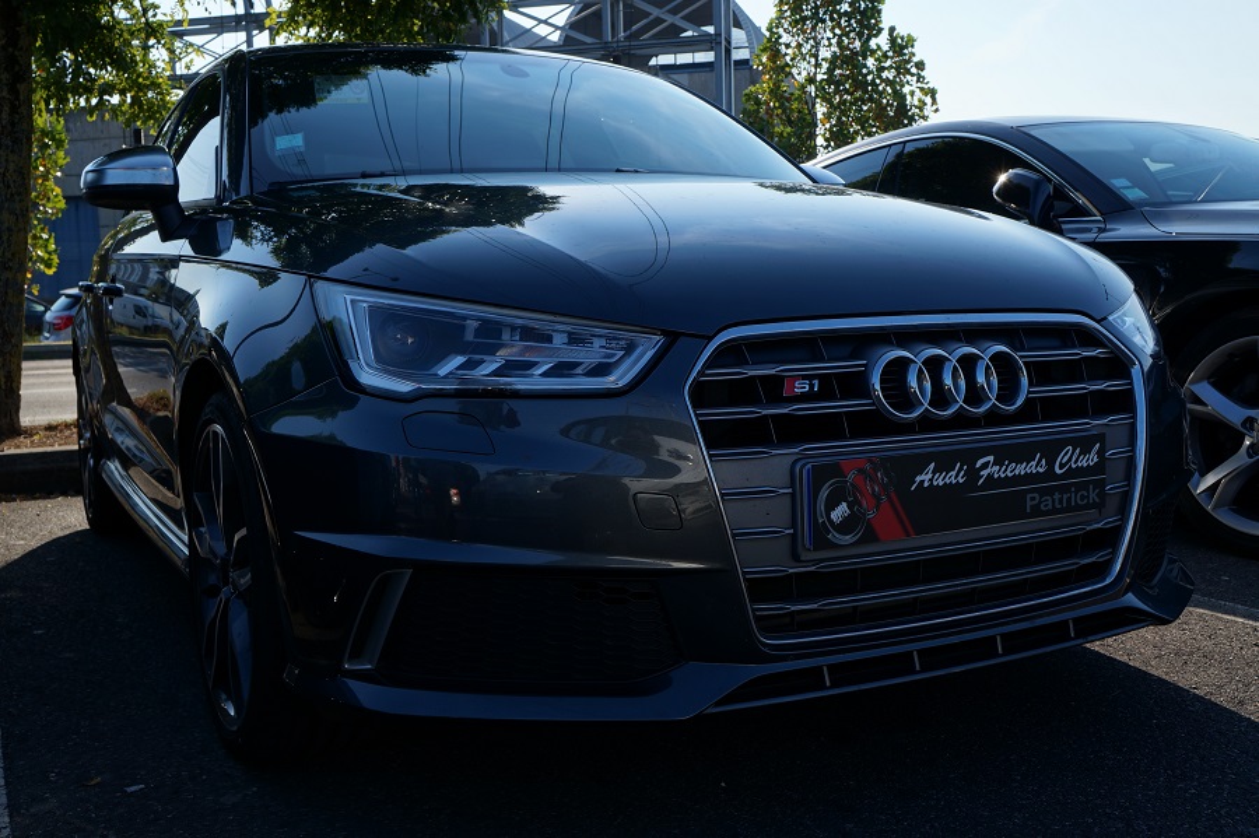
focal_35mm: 34
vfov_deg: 38.3
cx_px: 630
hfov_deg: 55.1
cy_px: 419
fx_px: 1206
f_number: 9
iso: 100
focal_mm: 23
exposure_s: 1/160
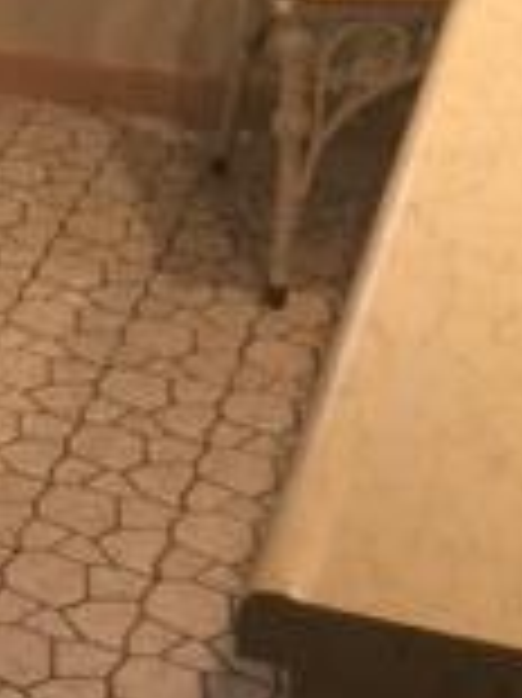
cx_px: -306
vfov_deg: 16.1
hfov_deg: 11.7
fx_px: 2416
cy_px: -14
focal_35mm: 120
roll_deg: +0.6
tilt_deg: -19.0
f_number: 2.2
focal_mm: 4.15
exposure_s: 1/30
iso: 125
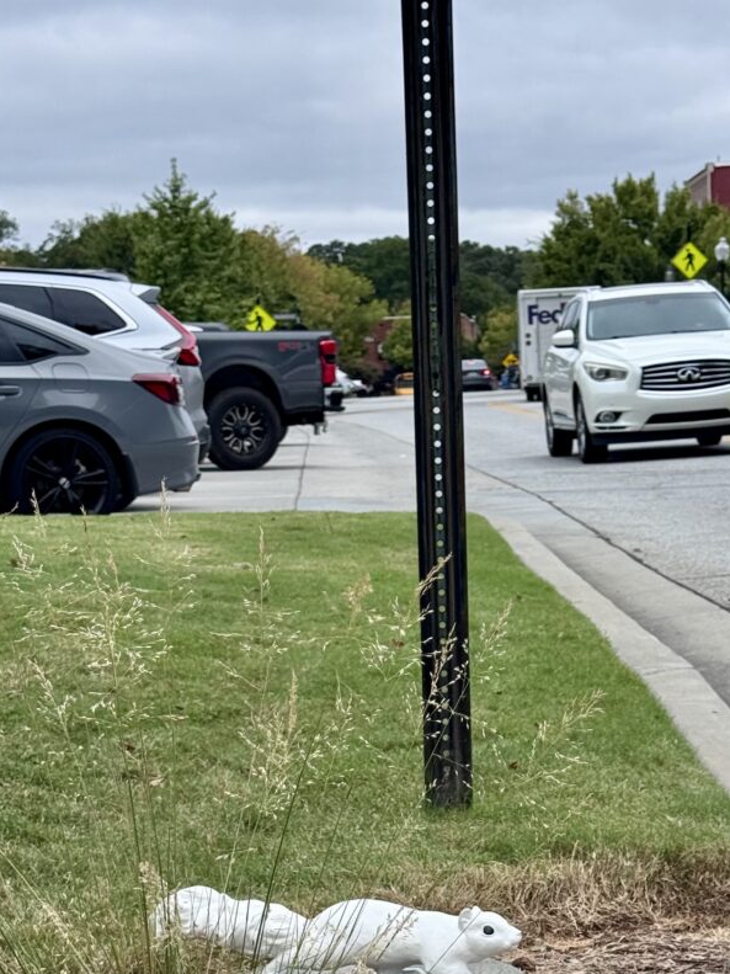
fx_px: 2391
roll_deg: +2.4
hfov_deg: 17.3
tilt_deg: -9.4
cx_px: 444
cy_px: 842
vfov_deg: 22.6
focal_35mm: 85
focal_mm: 6.76
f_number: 1.78
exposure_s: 1/2717
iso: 64
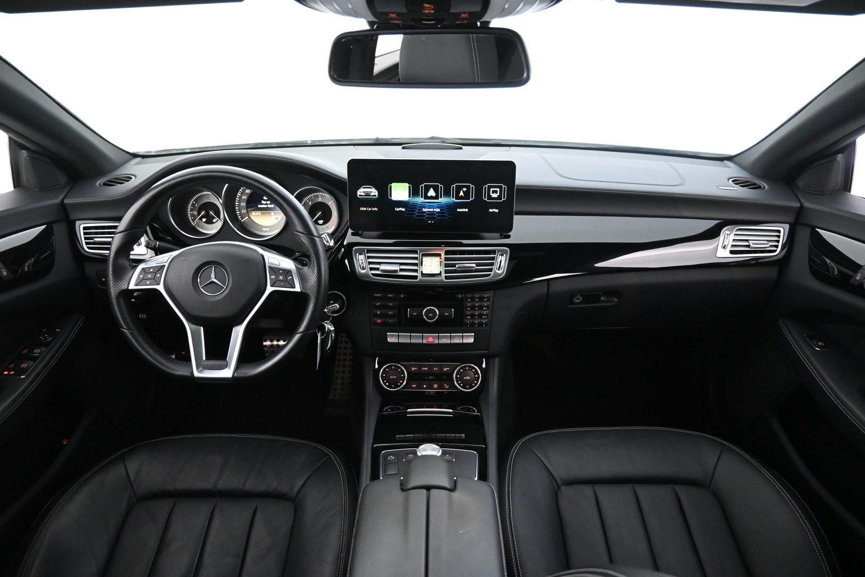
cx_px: 432
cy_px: 288
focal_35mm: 24
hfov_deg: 73.7
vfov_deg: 53.1
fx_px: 577
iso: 4500
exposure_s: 1/25
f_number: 3.5
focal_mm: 16
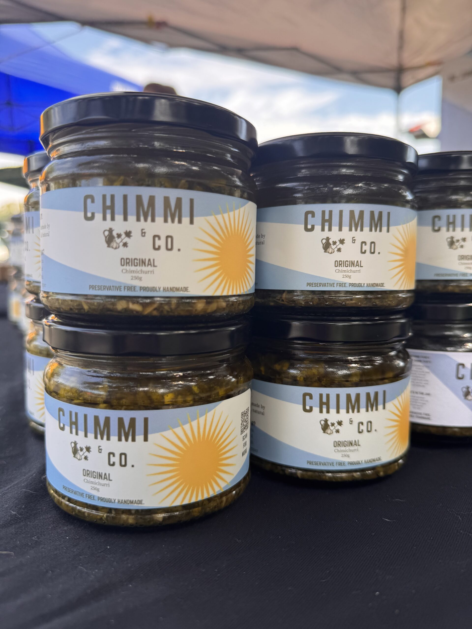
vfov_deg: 71.6
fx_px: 436
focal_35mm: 24
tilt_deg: -10.0
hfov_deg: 56.8
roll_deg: +2.8
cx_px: 236
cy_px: 314
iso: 80
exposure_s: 1/368
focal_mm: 6.76
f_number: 1.78
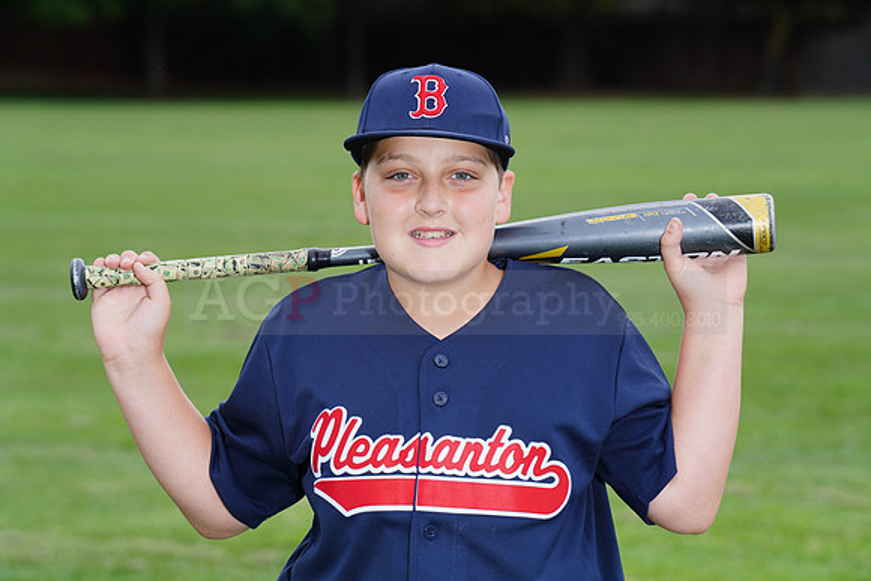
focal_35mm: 184
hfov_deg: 11.2
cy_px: 290
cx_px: 436
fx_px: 4453
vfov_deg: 7.5
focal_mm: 184
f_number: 8
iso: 200
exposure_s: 1/250
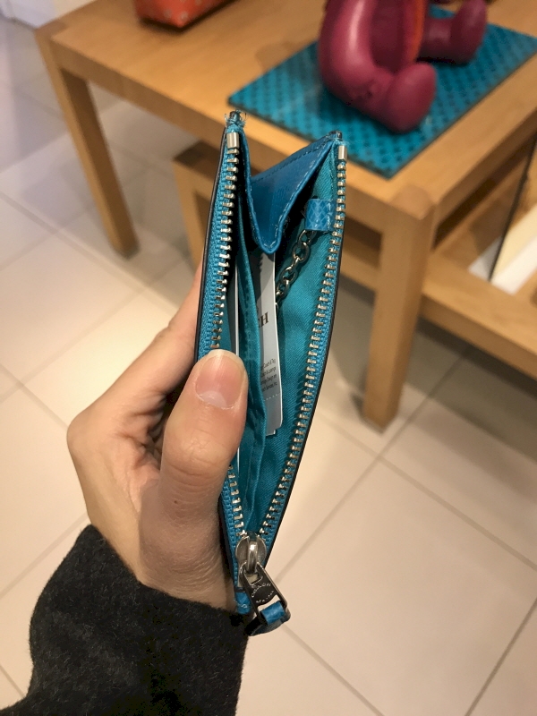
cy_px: 358
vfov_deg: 63.4
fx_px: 579
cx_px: 268
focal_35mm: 28
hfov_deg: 49.7
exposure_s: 1/32
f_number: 1.8
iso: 32
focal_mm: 3.99
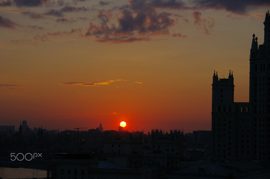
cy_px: 90
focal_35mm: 87
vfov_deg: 15.7
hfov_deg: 23.4
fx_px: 652
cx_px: 135
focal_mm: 57.5
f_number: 6.3
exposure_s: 1/1000
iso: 200
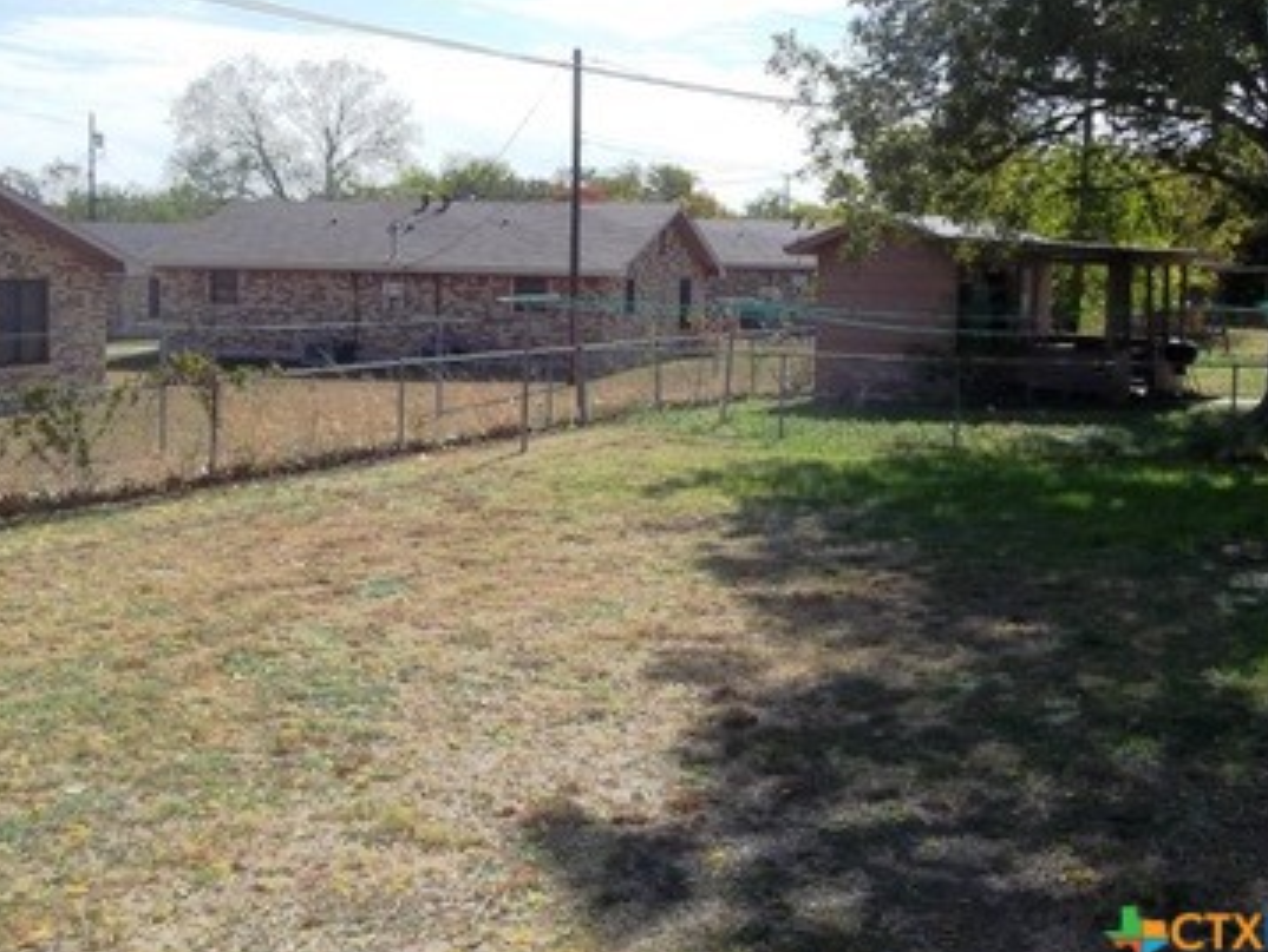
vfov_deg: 35.9
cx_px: 609
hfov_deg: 46.8
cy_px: 411
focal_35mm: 40
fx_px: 1466
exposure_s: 1/125
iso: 64
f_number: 8.8
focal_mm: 5.7
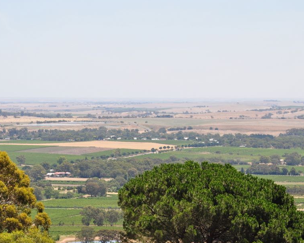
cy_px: 125
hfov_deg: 11.1
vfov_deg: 8.9
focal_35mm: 174
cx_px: 142
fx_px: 1566
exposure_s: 1/250
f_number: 10
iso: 200
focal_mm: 92
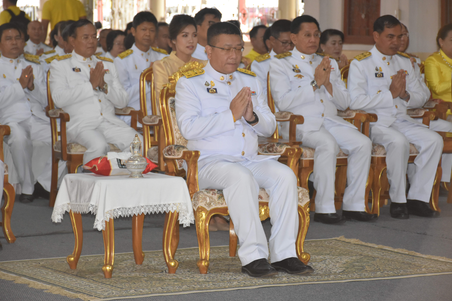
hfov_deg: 14.0
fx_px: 1839
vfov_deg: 9.4
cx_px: 224
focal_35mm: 147
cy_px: 149
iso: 1600
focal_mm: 95
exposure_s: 1/60
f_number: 5.3
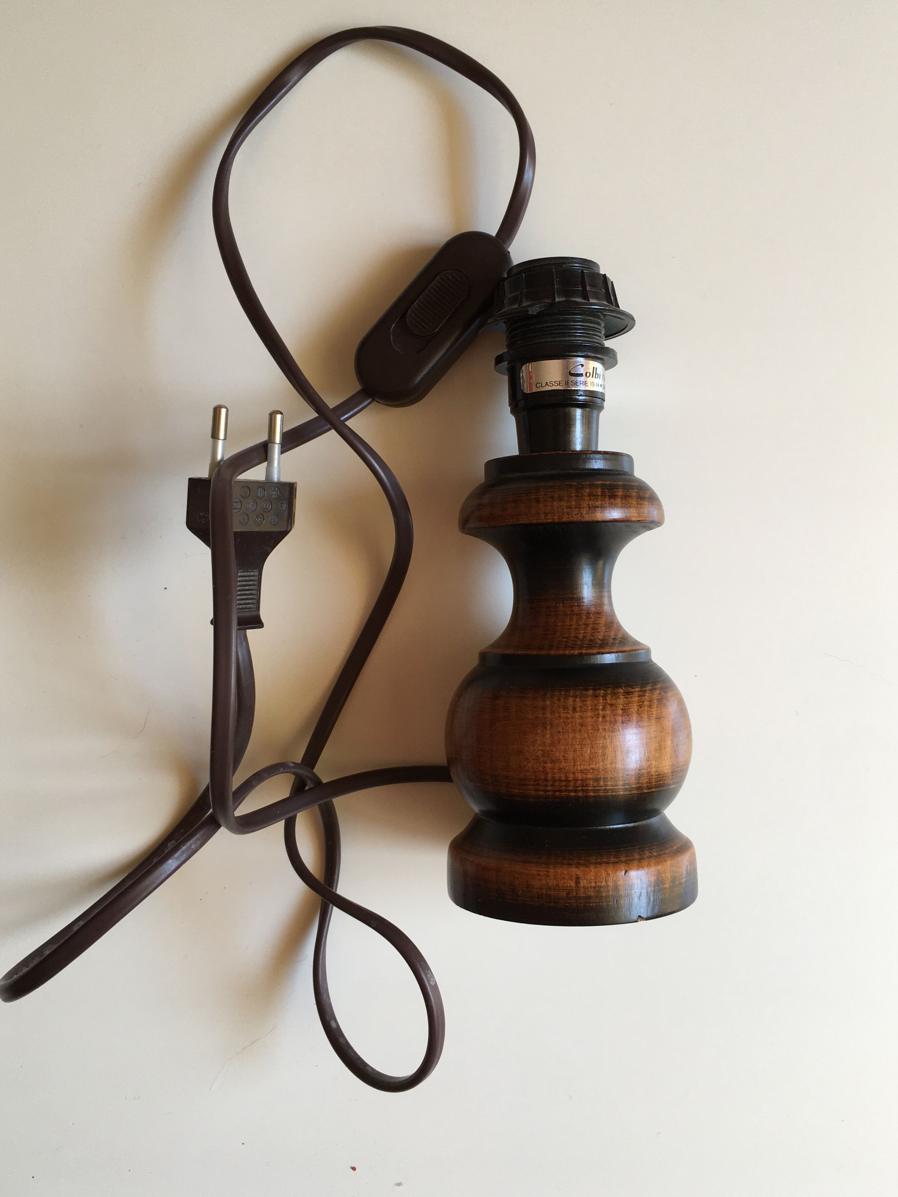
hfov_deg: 44.2
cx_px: 446
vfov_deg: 56.8
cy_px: 579
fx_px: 1107
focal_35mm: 32
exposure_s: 1/50
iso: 32
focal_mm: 4.15
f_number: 2.2
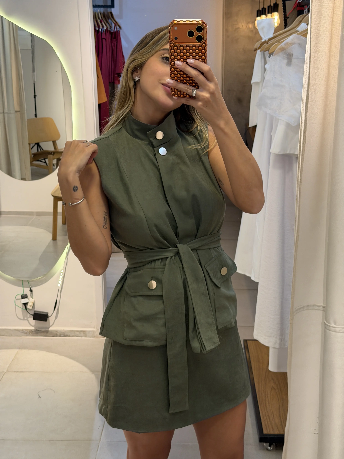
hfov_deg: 30.3
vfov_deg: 39.7
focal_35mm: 48
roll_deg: -0.3
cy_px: 230
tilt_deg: -16.4
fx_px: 636
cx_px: 172
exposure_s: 1/60
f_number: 1.78
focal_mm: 6.76
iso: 100
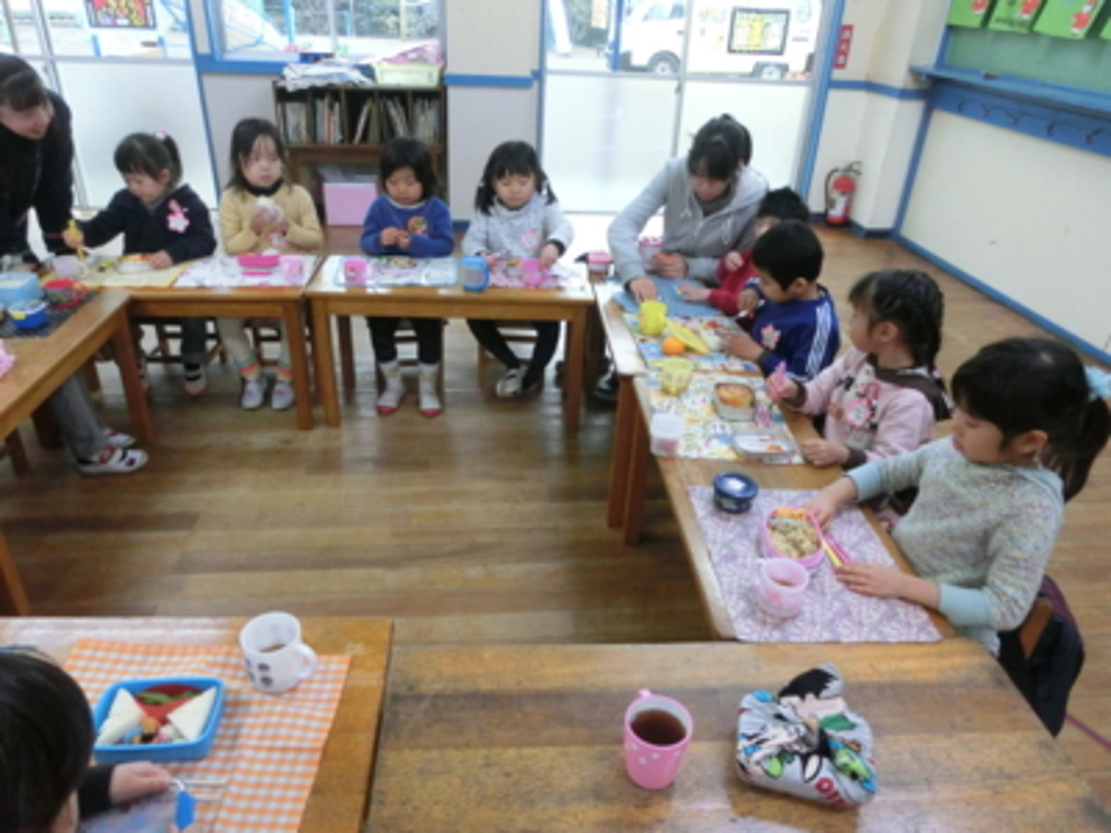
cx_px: 556
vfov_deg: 56.8
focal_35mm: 24
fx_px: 770
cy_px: 416
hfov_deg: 71.6
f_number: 3
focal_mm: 4.24
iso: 800
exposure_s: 1/200
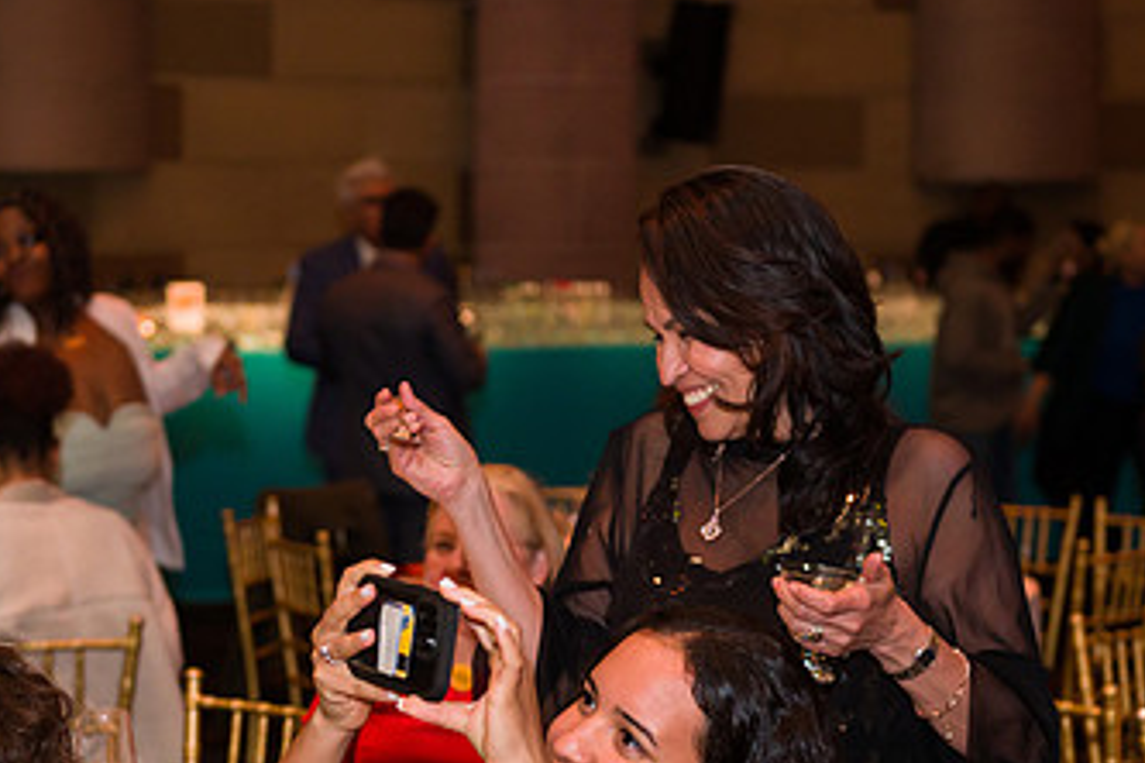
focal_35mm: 101
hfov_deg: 20.2
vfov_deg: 13.5
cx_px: 505
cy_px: 581
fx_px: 3212
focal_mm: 58
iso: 1600
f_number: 4
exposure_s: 1/200
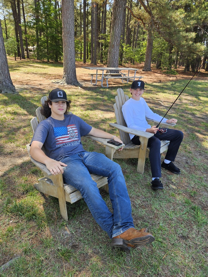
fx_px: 184
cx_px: 104
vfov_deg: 73.9
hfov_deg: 58.9
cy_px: 138
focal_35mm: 23
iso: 25
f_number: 1.8
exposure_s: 1/214
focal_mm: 5.4
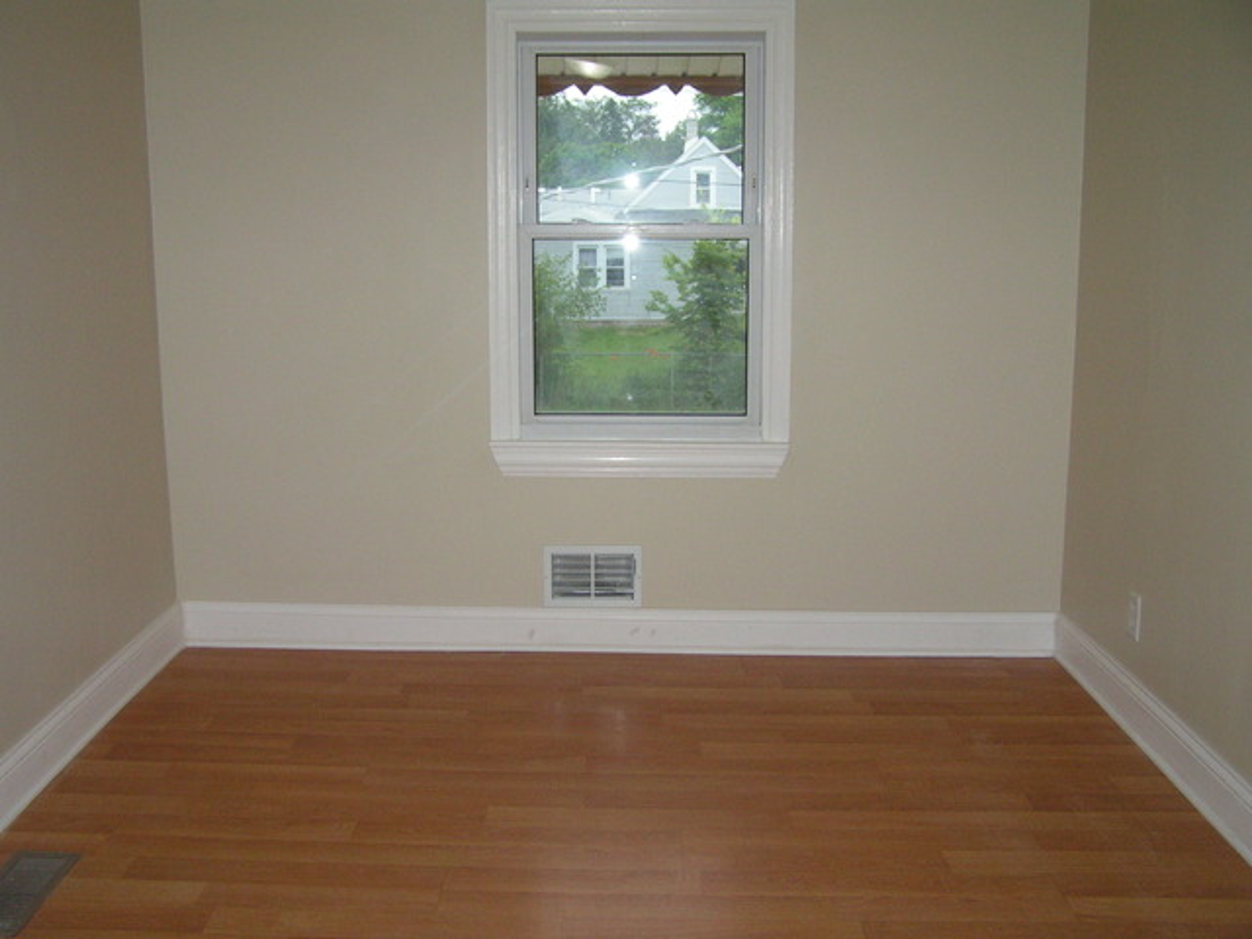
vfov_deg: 37.7
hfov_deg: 49.0
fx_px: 1374
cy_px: 470
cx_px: 626
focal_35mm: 38
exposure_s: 1/250
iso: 125
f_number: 2.8
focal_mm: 6.3
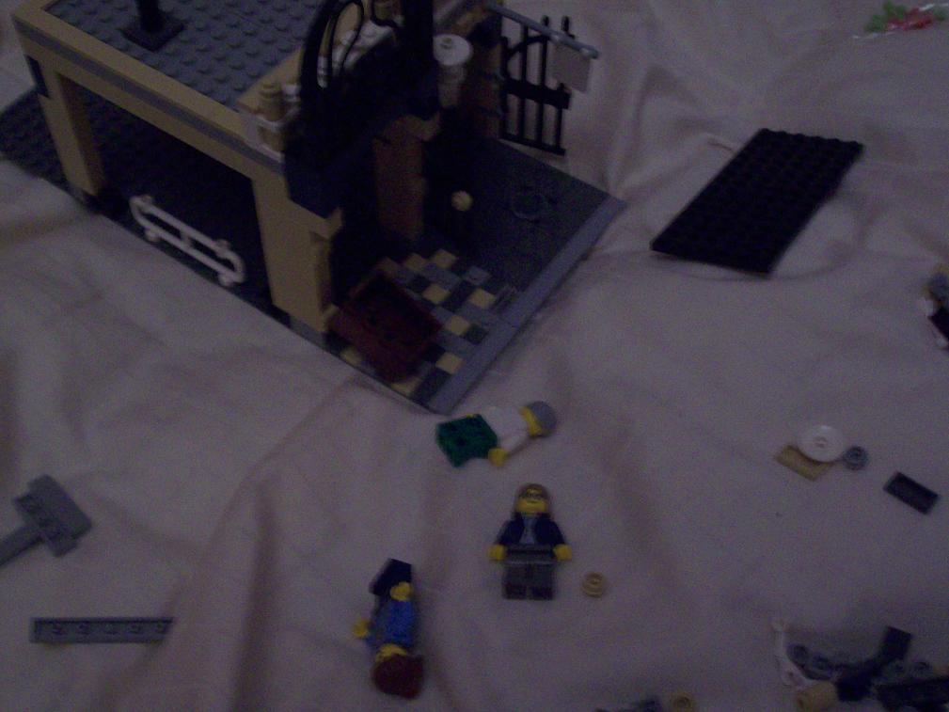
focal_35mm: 45
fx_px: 1234
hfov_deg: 42.1
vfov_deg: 32.2
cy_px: 356
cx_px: 474
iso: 200
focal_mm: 7.6
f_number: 3
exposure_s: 1/8
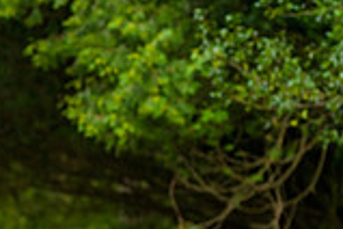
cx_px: -129
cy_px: 83
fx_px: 2429
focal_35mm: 255
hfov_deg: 8.0
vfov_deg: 5.4
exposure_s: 1/640
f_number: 4
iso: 200
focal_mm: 70
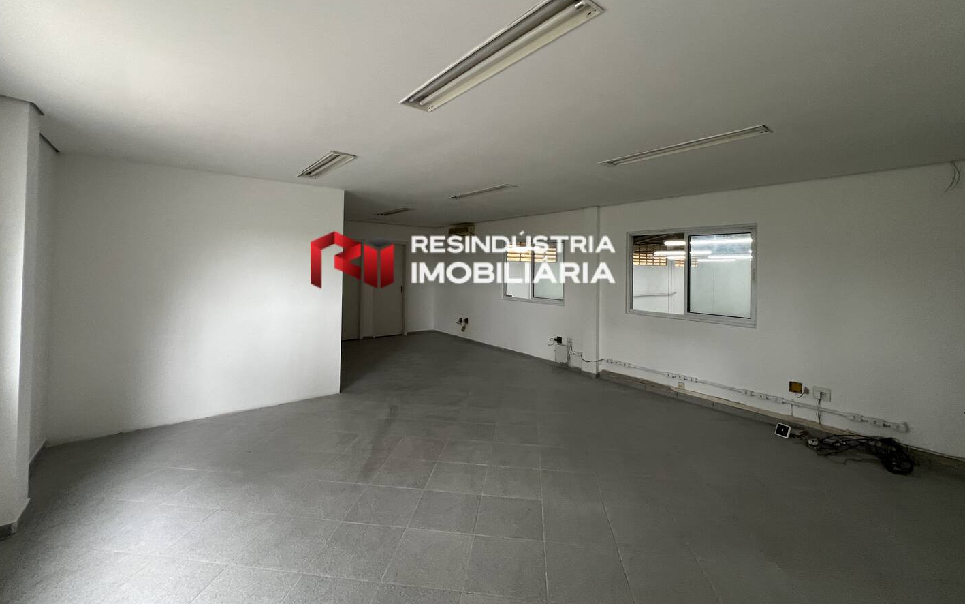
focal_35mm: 14
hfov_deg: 105.3
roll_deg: -1.3
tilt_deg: +1.2
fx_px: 368
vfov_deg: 78.2
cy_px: 261
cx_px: 482
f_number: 1.8
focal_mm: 1.57
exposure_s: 1/99
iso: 200
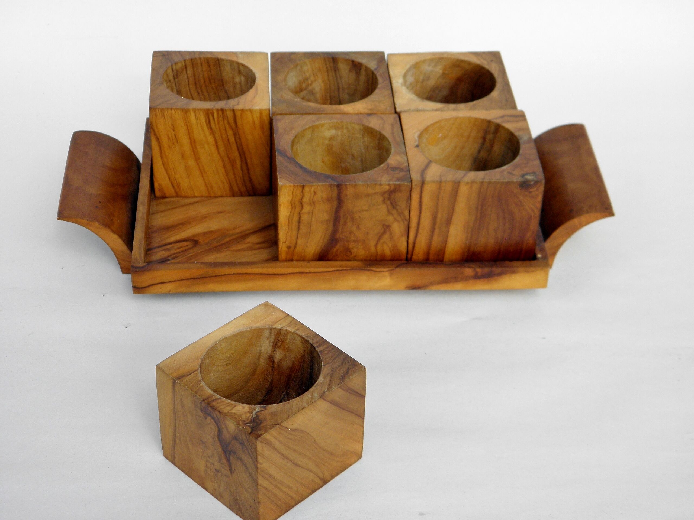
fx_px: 1363
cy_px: 260
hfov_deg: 28.6
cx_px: 347
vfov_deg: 21.6
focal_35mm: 68
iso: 100
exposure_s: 1/250
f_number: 4.3
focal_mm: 12.2
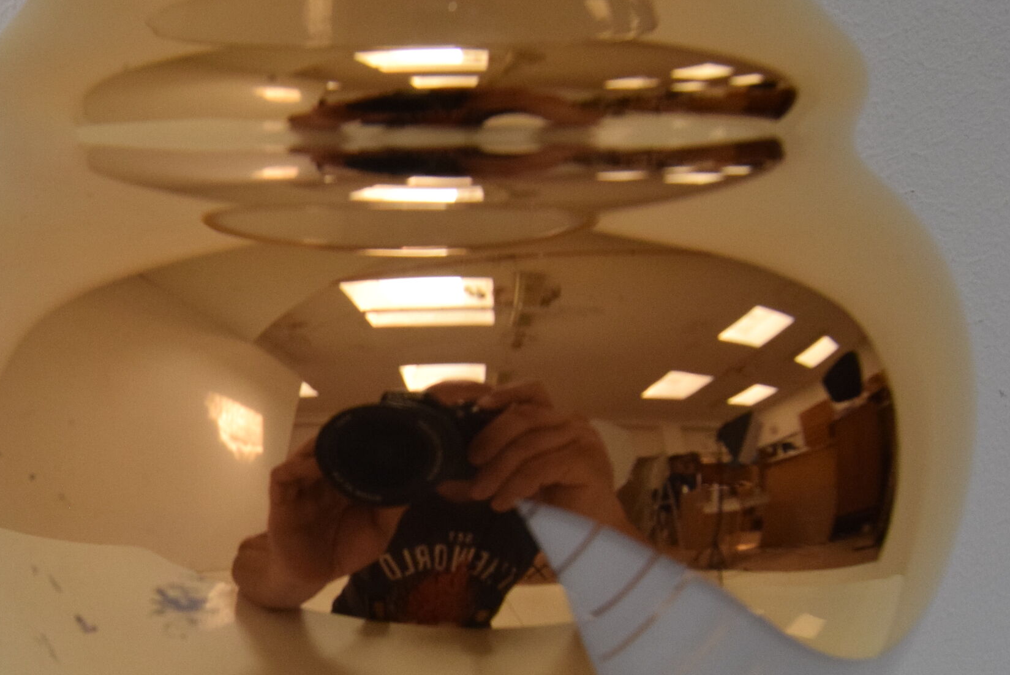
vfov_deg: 26.9
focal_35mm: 49
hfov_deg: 38.0
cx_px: 127
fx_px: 1376
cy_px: 562
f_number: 9
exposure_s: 1/320
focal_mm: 18
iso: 1600
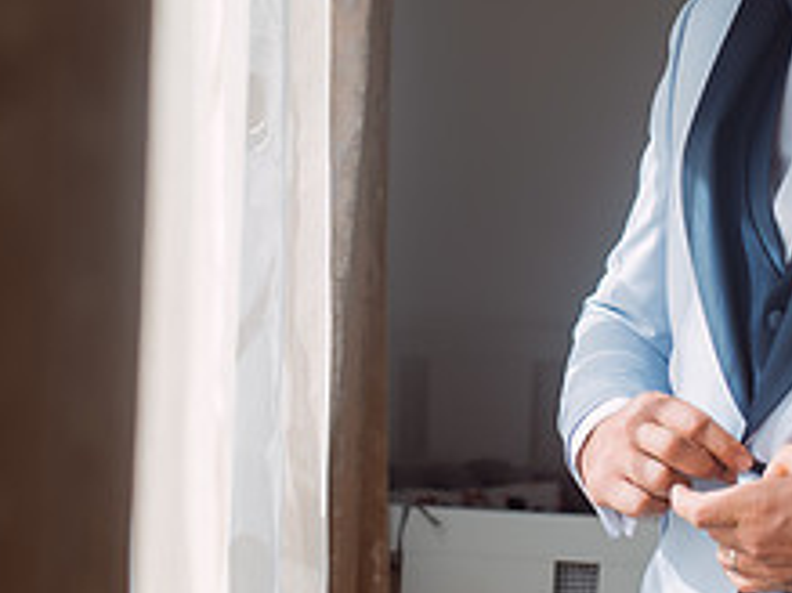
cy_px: 188
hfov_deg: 20.6
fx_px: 2172
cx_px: 506
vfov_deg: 15.5
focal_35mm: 95
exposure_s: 1/250
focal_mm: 35
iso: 100
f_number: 2.8
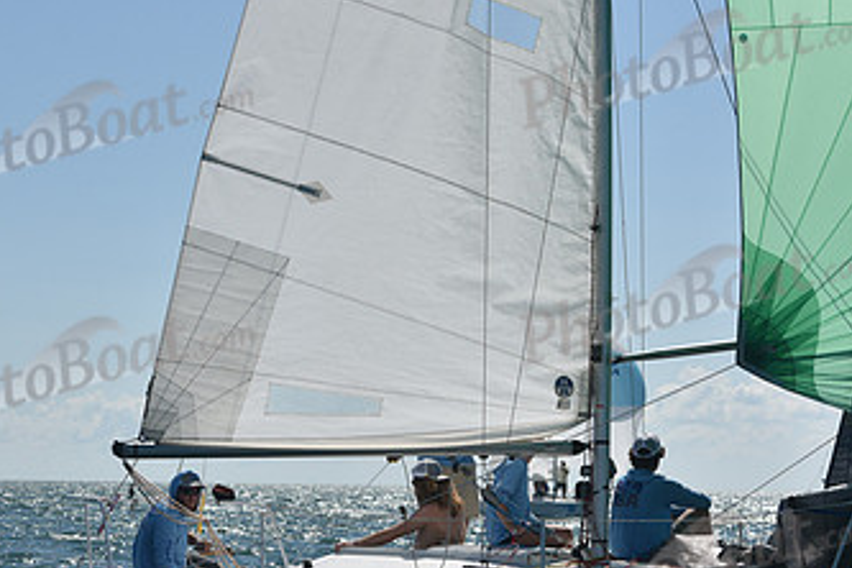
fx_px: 2887
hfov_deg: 16.8
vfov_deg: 11.2
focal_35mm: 122
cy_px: 467
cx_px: 389
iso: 250
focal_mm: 70
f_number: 6.3
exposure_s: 1/1250
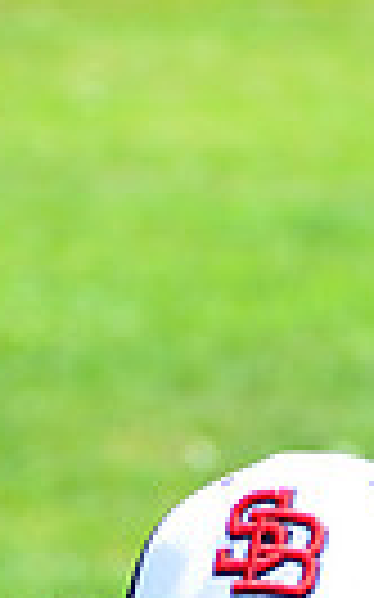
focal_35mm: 602
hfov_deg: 2.2
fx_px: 9828
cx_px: 480
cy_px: 1245
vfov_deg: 3.5
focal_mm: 135
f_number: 8
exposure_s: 1/200
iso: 200
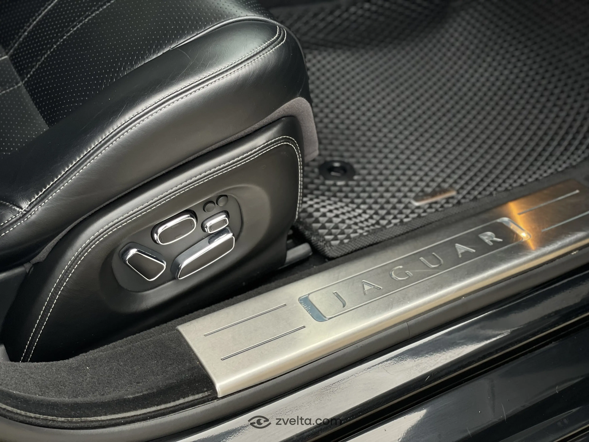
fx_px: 885
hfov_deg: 36.8
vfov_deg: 28.0
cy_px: 221
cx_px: 294
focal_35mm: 52
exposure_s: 1/122
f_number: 2
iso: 100
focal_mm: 6
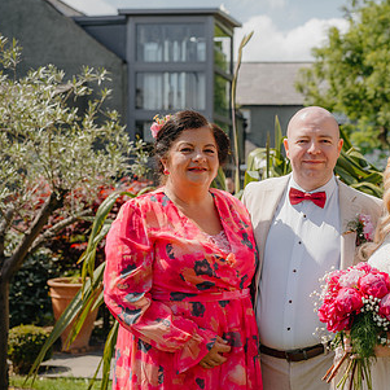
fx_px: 752
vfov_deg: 29.0
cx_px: 379
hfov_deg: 27.6
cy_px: 224
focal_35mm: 59
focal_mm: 35
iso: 100
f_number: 2.8
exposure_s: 1/1250
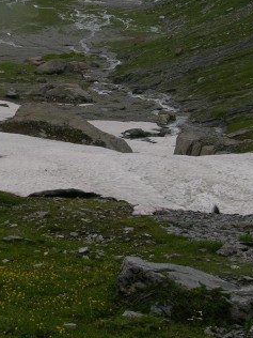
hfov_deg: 17.2
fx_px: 828
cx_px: 35
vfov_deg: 22.9
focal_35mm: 85
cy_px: 108
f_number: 5.6
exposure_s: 1/232
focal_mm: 8.9
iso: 50
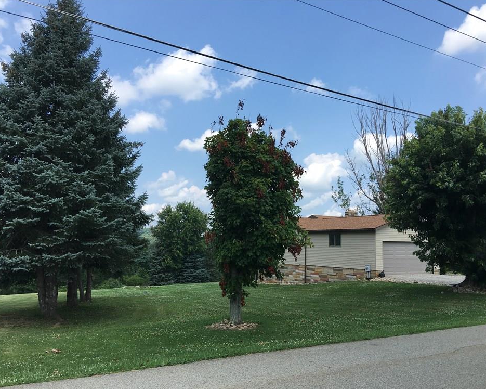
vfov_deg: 47.1
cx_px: 252
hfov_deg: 57.2
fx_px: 446
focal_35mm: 31
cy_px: 198
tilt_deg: +7.6
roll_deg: -1.0
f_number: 2.2
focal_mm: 4.15
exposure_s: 1/950
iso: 25
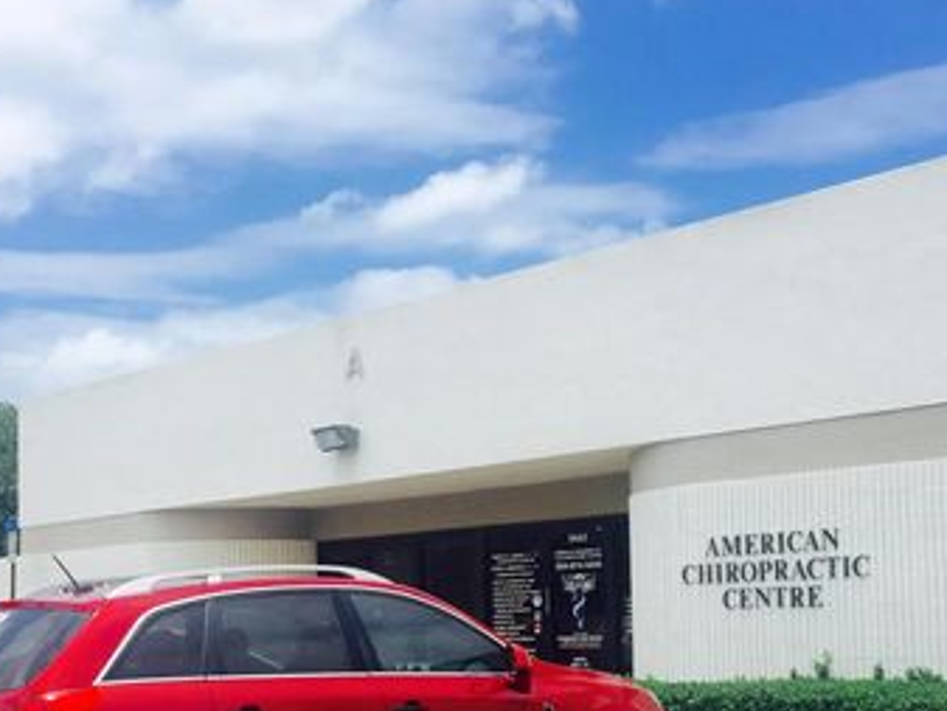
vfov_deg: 26.2
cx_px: 452
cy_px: 554
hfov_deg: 34.9
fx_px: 1505
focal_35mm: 55
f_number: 2.2
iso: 32
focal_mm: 4.15
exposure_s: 1/2825
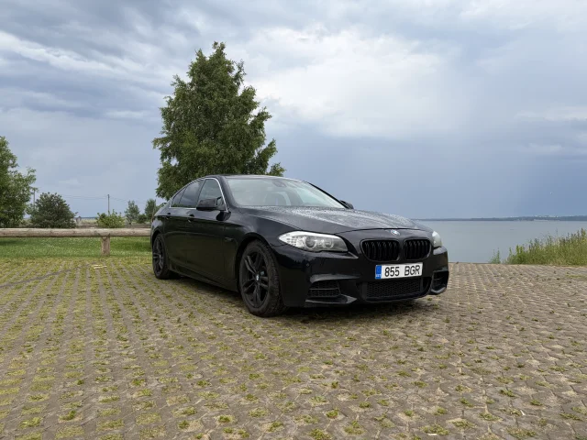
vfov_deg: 53.1
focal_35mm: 26
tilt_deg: +0.3
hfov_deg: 67.3
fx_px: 441
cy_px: 220
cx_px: 294
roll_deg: +0.5
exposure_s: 1/1626
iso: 50
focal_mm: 5.96
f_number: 1.6
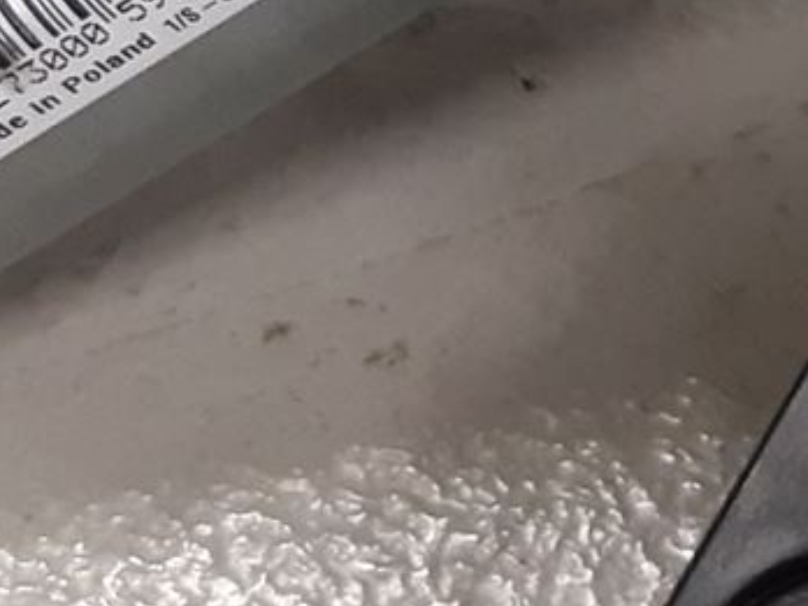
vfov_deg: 9.4
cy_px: -358
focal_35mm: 153
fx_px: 3571
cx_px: 1105
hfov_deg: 12.4
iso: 200
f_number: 1.7
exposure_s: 1/50
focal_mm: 3.93
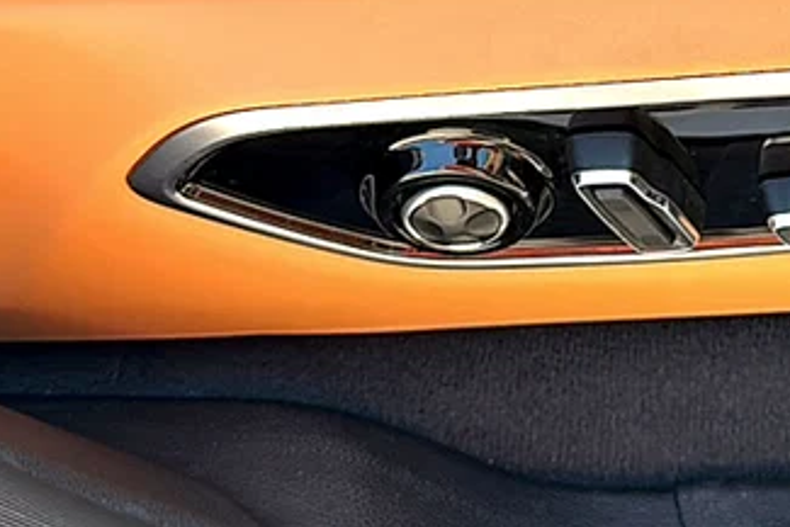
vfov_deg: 23.2
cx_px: 685
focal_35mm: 56
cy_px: 1
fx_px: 1229
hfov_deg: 34.0
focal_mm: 6.86
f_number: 1.78
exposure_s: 1/397
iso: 80
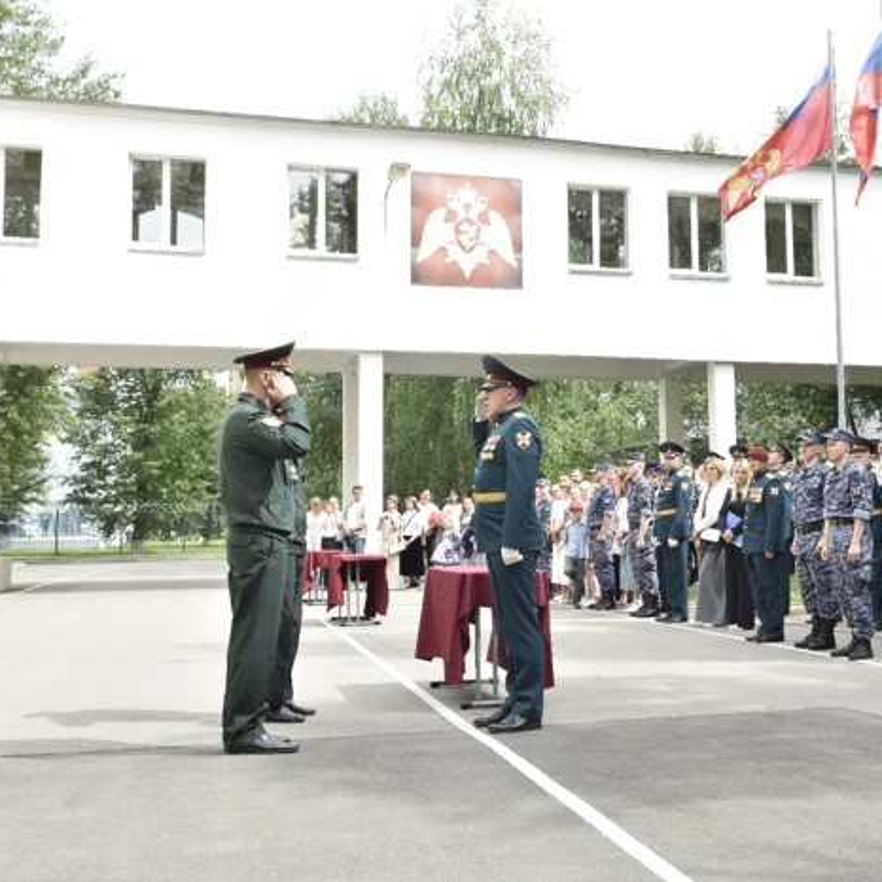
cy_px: 411
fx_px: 1182
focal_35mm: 41
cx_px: 564
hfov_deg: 40.6
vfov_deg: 40.9
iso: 400
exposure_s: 1/320
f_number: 9
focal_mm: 20
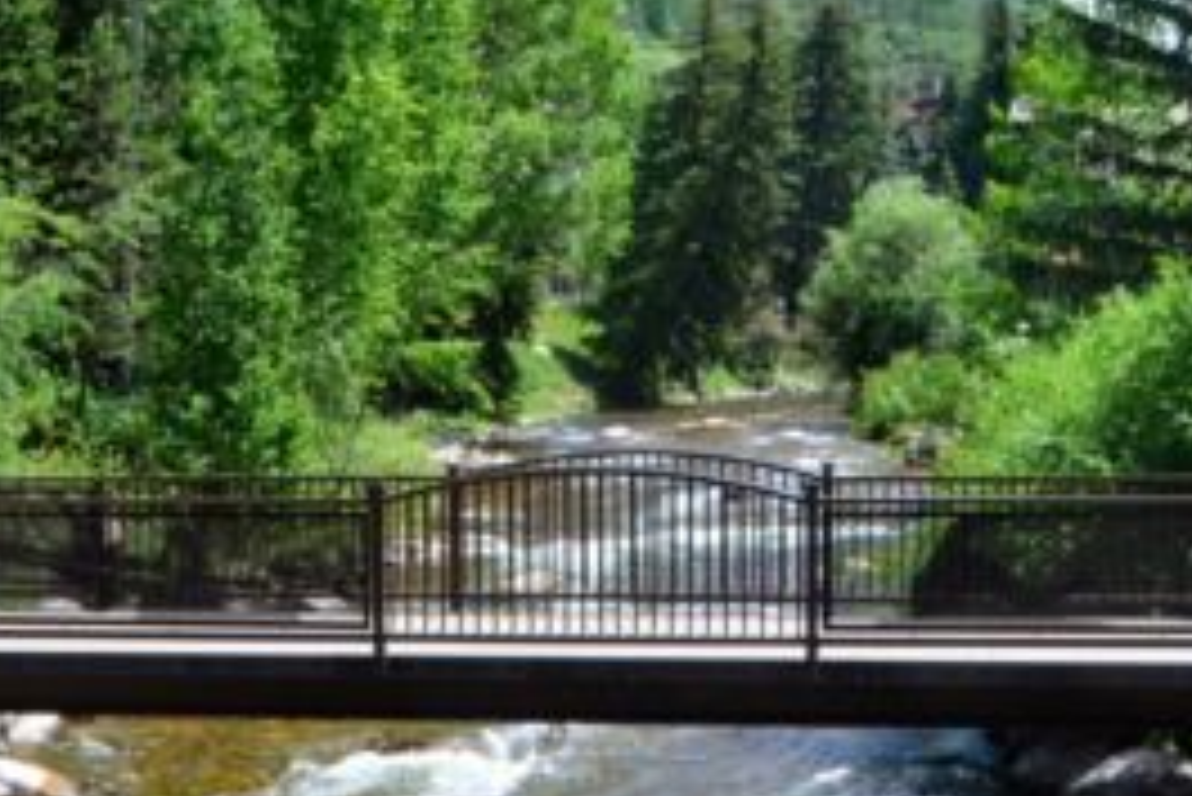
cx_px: 562
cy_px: 402
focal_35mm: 65
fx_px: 2153
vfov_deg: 20.9
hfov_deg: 30.9
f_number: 16
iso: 200
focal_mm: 18
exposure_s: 1/50
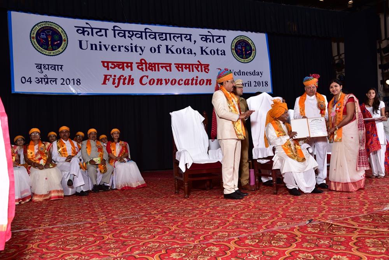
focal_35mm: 31
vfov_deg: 42.4
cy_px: 130
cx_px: 194
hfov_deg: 60.3
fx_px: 335
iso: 200
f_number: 6.3
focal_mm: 31
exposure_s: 1/125
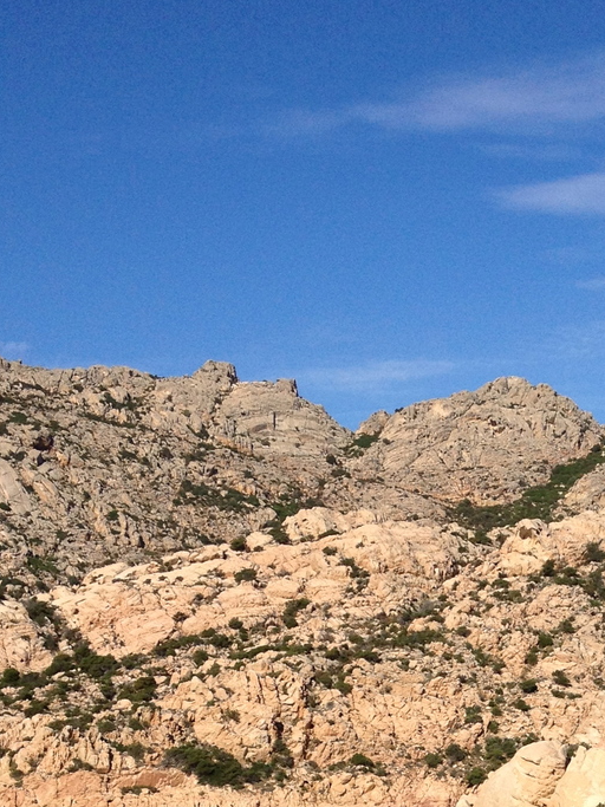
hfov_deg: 17.6
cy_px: 907
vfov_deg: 22.4
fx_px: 1911
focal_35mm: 82
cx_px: 609
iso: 64
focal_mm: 4.28
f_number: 2.4
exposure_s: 1/2513
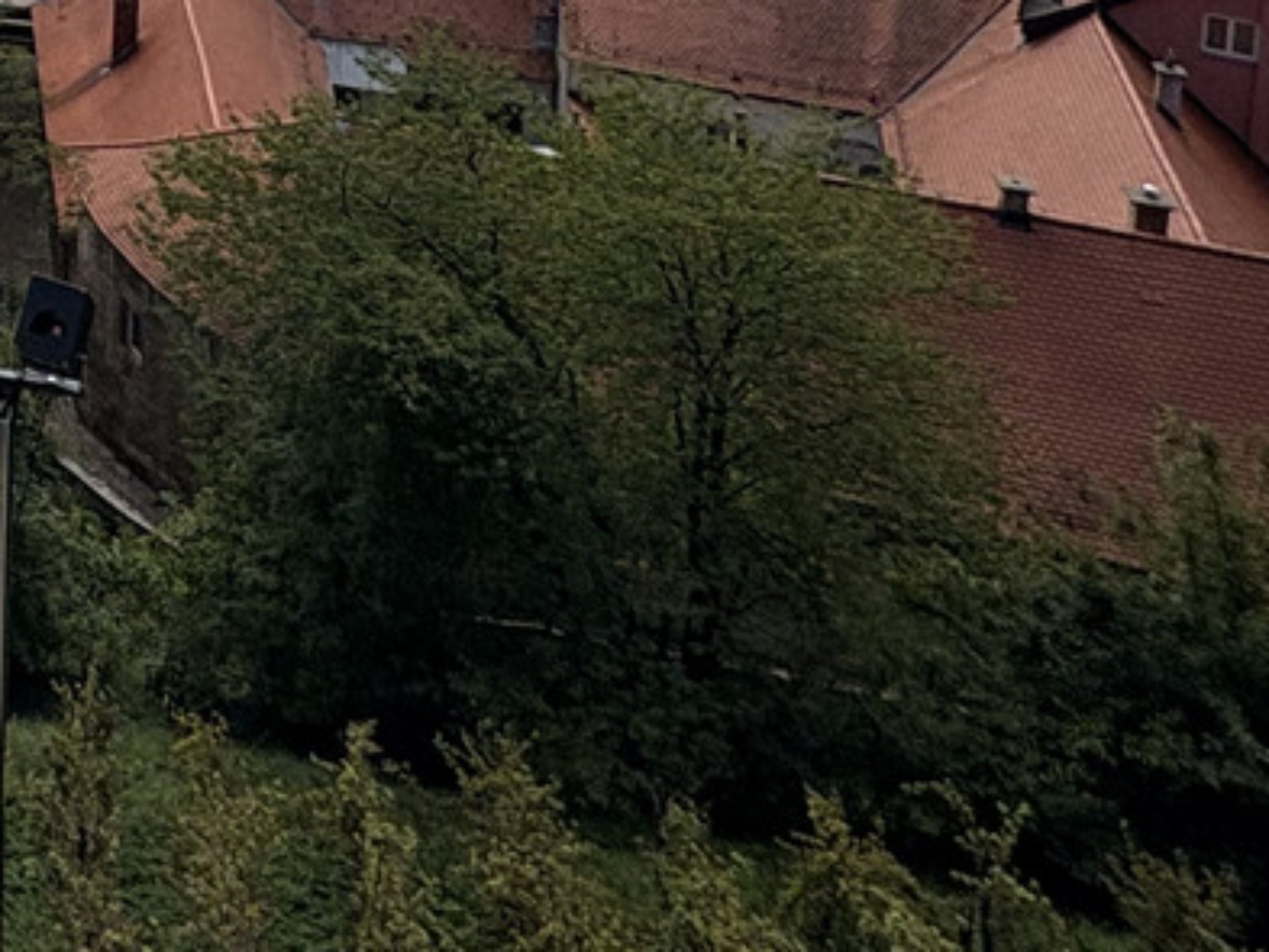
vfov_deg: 20.4
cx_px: -610
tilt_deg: -4.9
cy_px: -629
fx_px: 2090
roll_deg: +0.9
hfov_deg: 25.7
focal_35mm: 57
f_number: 2.2
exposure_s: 1/4630
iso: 50
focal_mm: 2.22
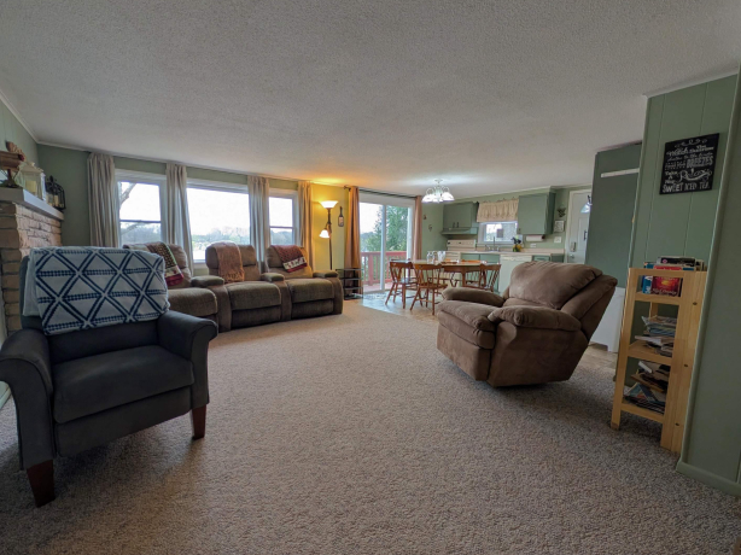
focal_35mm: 13
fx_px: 278
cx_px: 346
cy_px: 278
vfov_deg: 89.9
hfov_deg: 106.1
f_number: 1.7
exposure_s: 1/120
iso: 86
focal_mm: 2.02
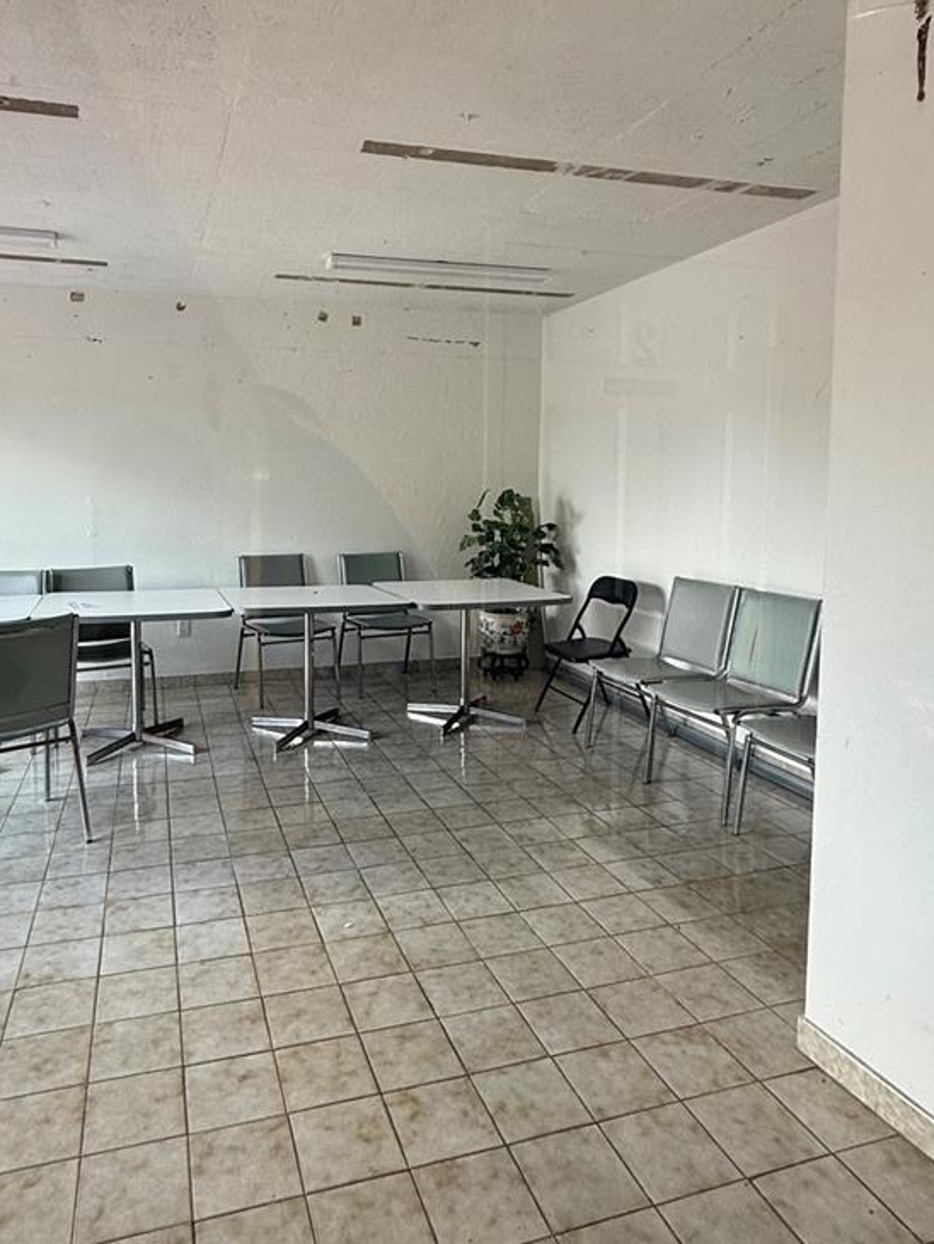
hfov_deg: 58.6
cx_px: 397
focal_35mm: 23
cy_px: 549
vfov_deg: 73.6
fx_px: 827
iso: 100
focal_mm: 2.22
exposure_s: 1/99
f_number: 2.2
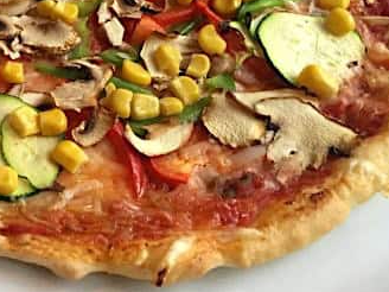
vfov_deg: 20.9
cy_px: 2
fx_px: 764
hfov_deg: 26.5
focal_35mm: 68
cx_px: -30
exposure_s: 1/33
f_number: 2.2
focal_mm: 4.2
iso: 125
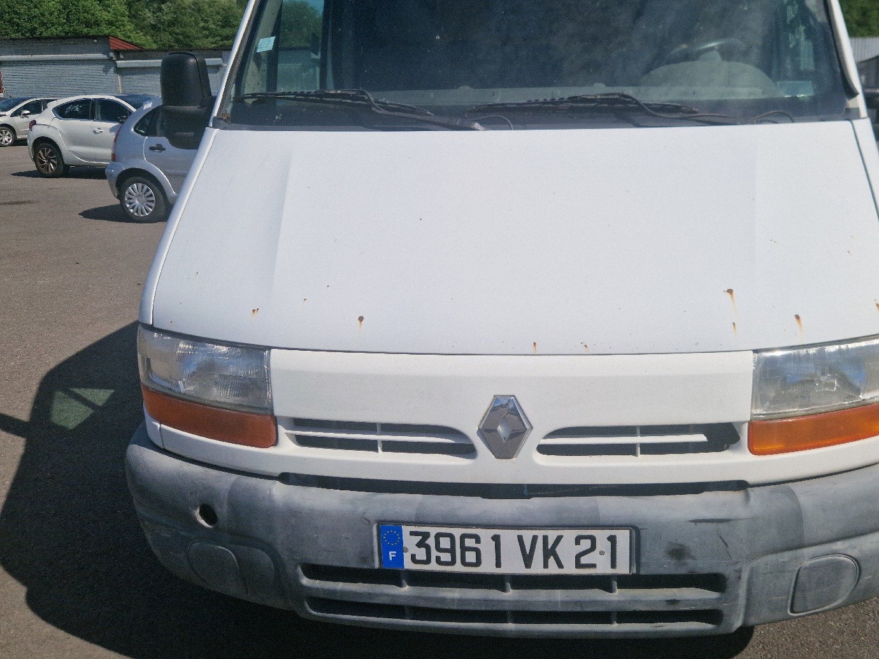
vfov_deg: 43.8
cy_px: 243
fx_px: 813
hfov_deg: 56.3
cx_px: 538
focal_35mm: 32
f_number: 1.8
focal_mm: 5.4
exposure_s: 1/5000
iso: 50
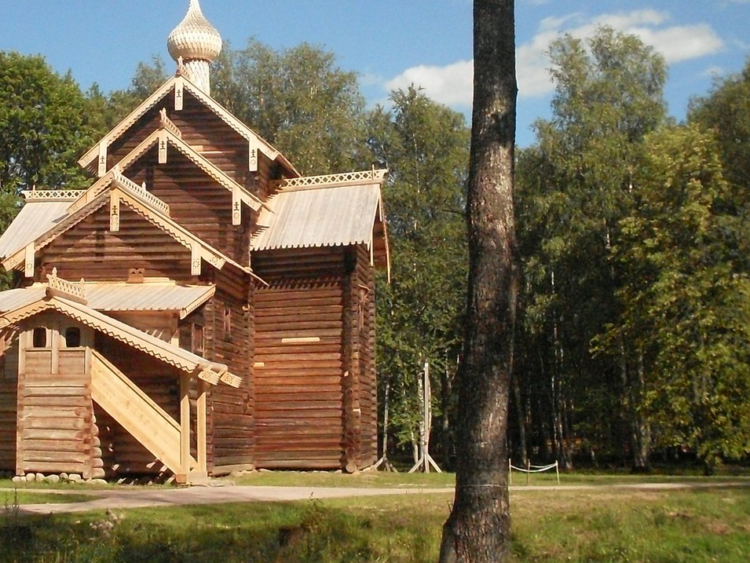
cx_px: 212
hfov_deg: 33.3
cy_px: 209
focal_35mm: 57
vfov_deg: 25.6
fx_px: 1235
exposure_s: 1/1000
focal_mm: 6.3
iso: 400
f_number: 8.4
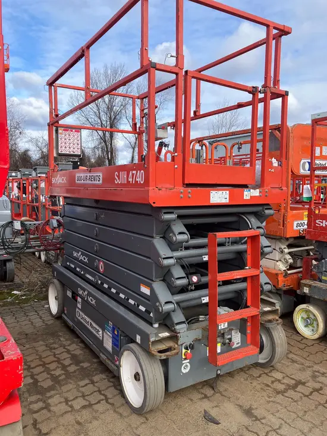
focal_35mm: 28
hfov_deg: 49.8
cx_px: 164
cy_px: 218
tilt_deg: -2.5
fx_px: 353
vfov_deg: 63.4
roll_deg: -0.4
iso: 32
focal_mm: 3.99
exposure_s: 1/934
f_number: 1.8
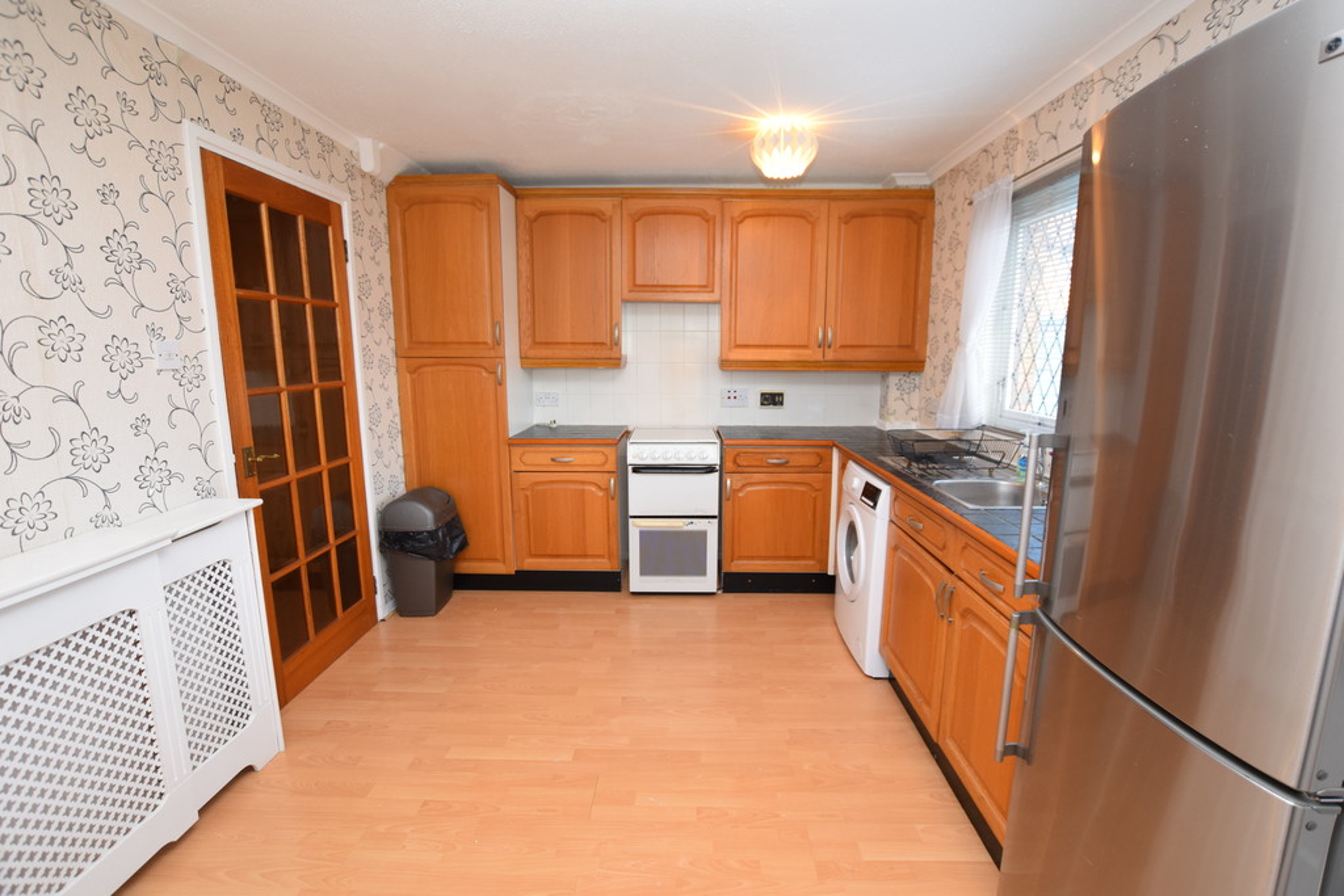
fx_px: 560
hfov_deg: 100.4
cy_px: 448
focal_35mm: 15
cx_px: 672
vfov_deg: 77.3
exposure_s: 1/100
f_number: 5
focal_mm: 10
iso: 800
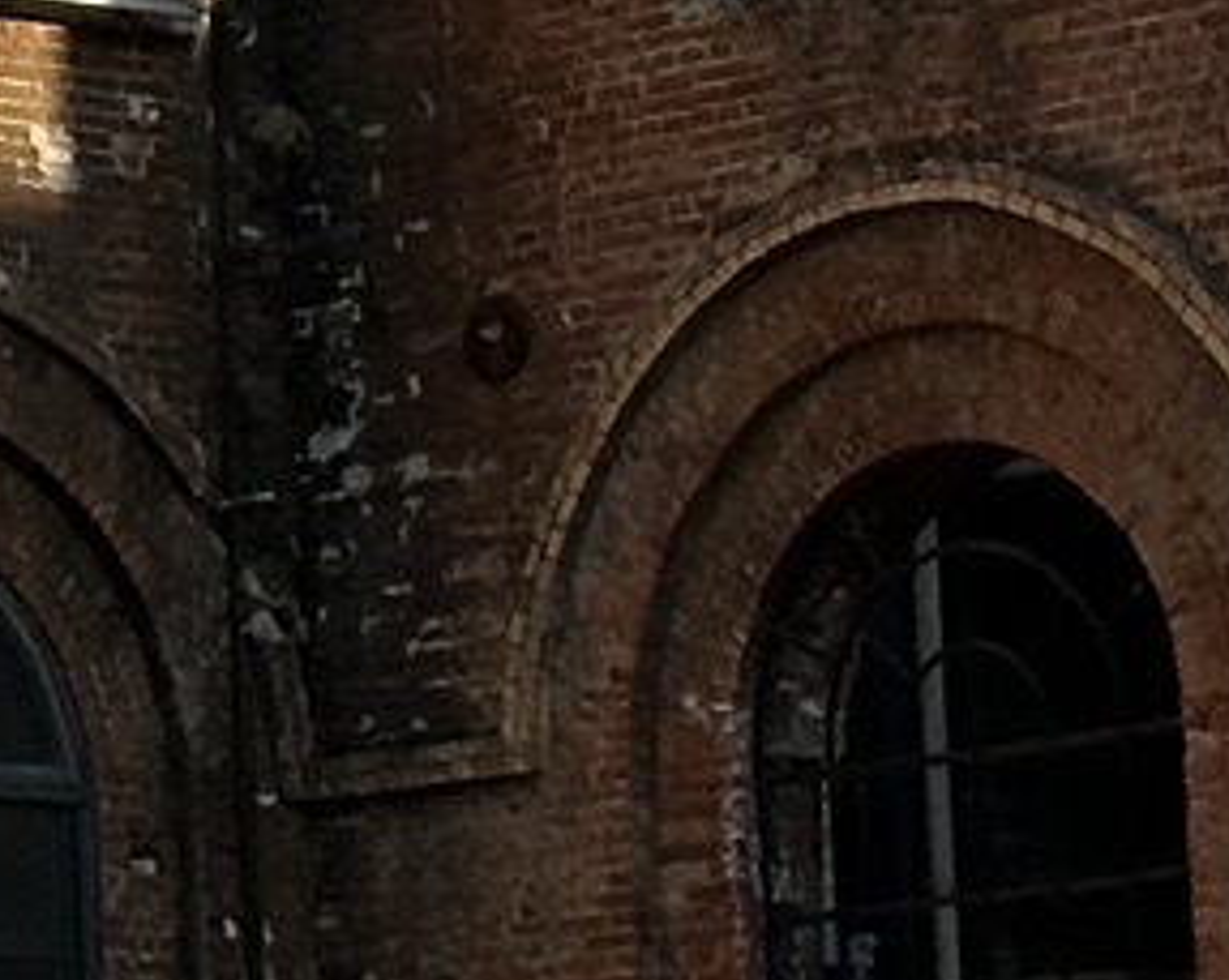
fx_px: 11882
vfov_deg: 4.7
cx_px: -2073
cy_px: -261
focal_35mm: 327
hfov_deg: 5.6
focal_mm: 6.86
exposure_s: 1/2358
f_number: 1.78
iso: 64
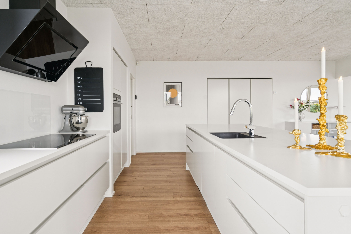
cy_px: 117
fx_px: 175
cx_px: 176
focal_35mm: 18
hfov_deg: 90.0
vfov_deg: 67.4
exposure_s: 1/10
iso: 800
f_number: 7.1
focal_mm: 18
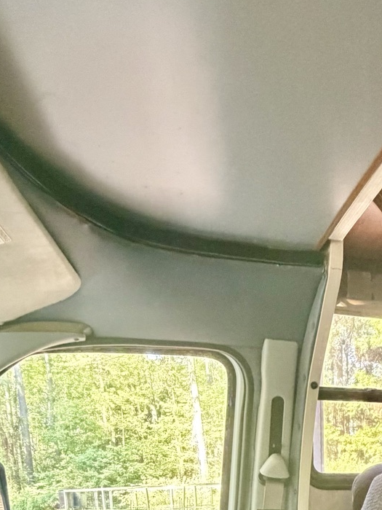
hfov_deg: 37.8
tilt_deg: -6.1
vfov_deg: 41.5
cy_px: 554
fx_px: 530
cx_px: 320
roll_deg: +1.0
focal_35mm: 36
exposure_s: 1/60
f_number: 2.2
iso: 1000
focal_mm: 2.22
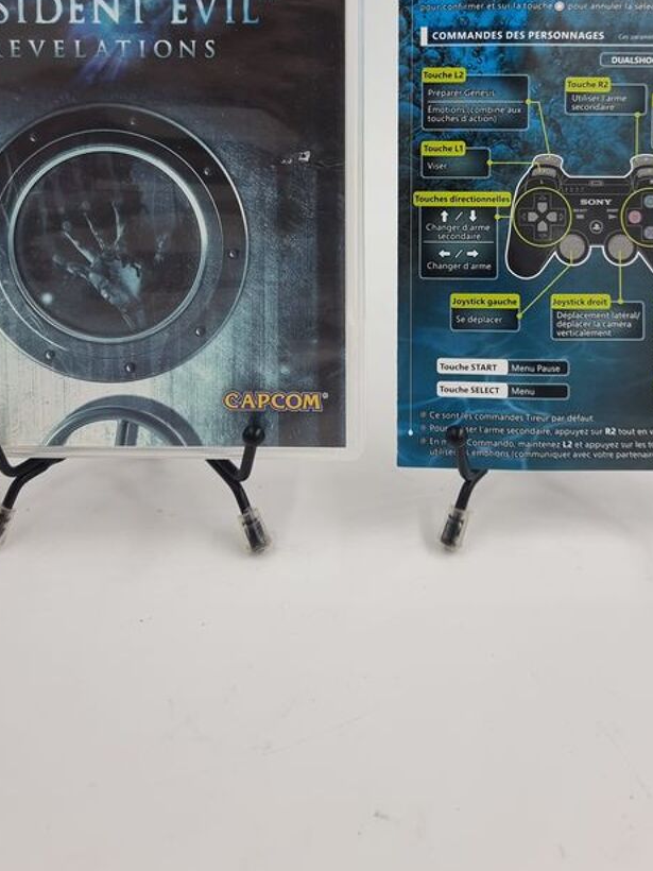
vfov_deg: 45.8
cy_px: 195
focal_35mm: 39
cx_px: 345
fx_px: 981
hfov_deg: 36.8
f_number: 1.8
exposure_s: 1/120
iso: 50
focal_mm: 6.7
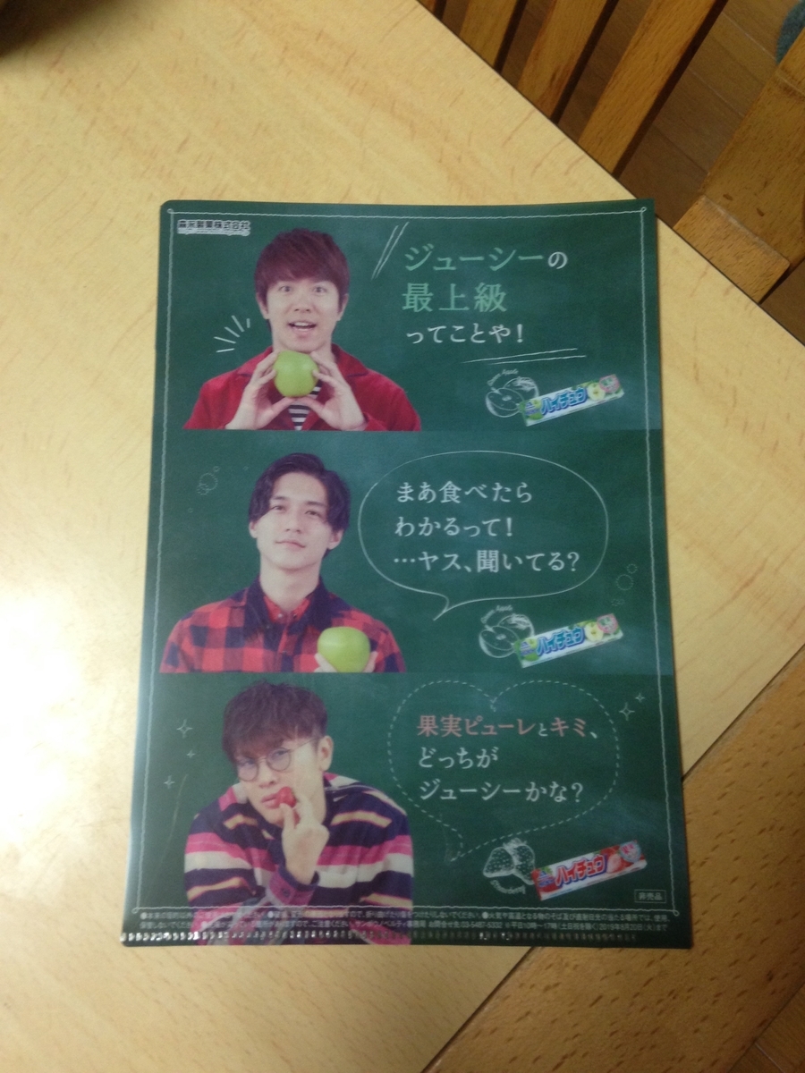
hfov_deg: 42.9
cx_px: 402
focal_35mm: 33
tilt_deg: -79.9
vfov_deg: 55.4
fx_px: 1023
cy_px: 536
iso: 160
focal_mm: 4.12
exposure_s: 1/20
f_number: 2.4
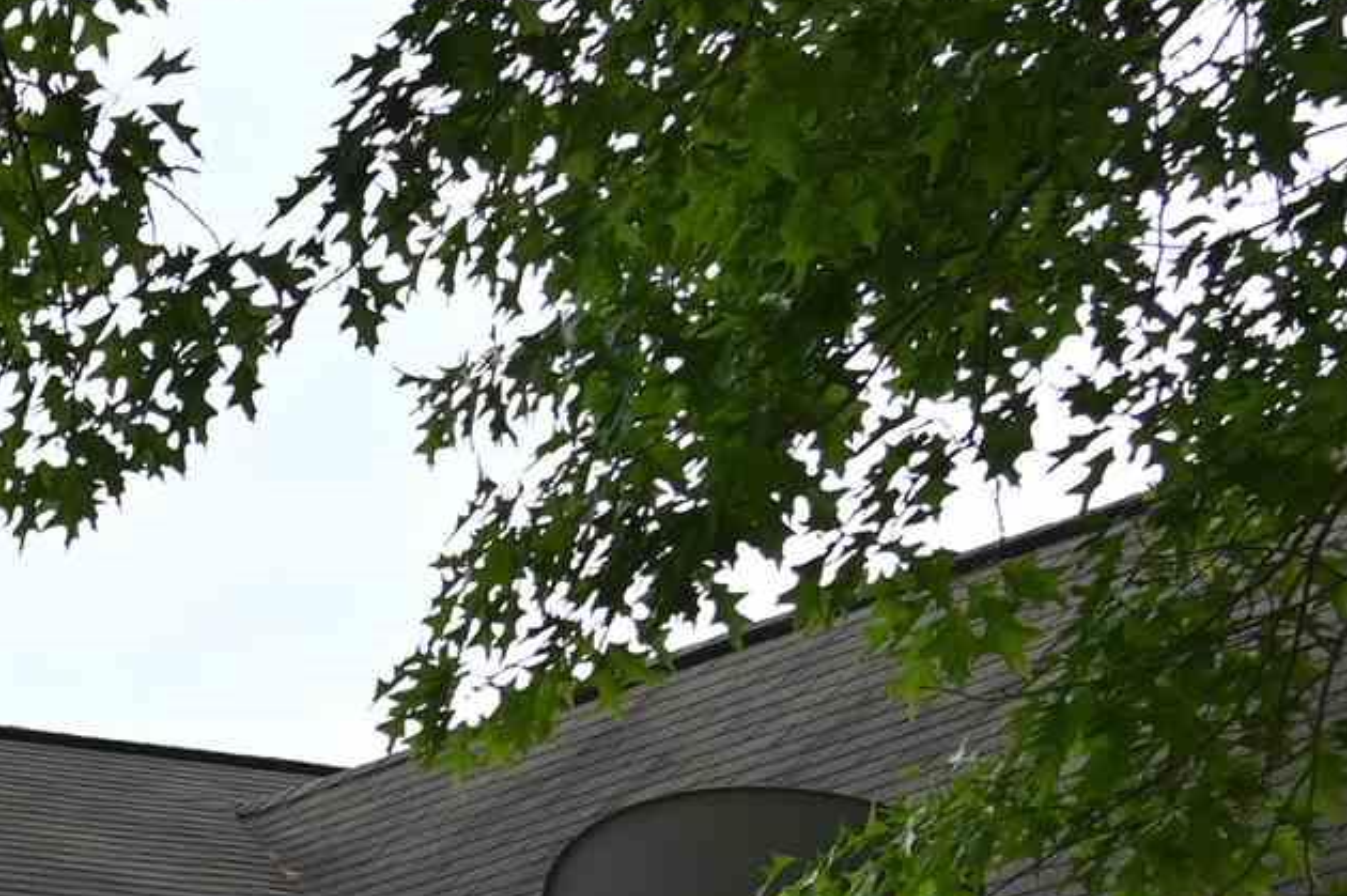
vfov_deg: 10.3
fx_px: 4374
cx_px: -1886
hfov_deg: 13.1
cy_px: 2050
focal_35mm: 117
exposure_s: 1/200
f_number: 7.1
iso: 100
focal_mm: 24
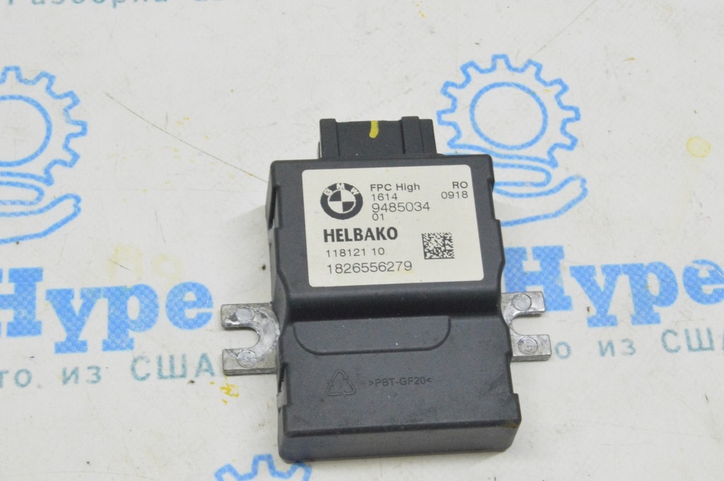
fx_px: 1356
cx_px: 362
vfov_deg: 20.1
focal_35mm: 68
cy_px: 240
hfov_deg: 29.9
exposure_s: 1/20
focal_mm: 45
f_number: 20
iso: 6400
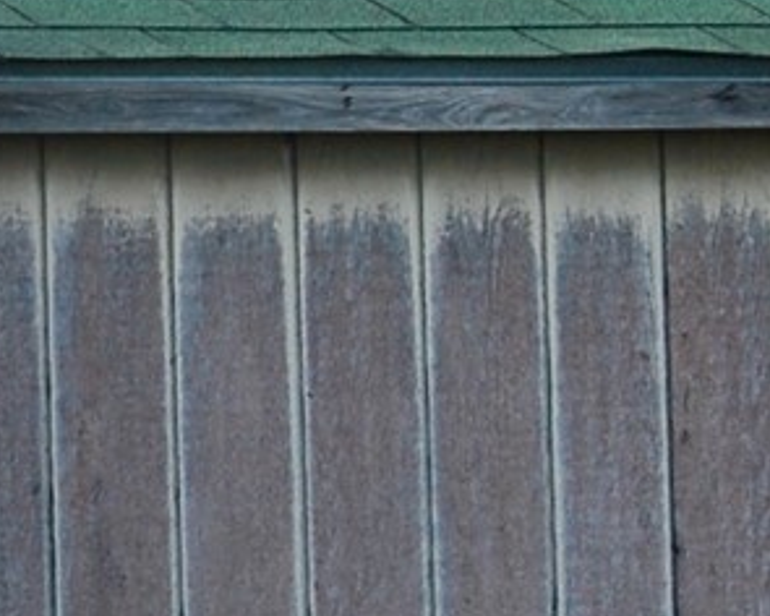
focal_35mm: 538
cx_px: -615
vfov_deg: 2.9
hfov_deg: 3.6
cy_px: 57
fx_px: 12260
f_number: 7.1
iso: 100
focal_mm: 52
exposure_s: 1/200
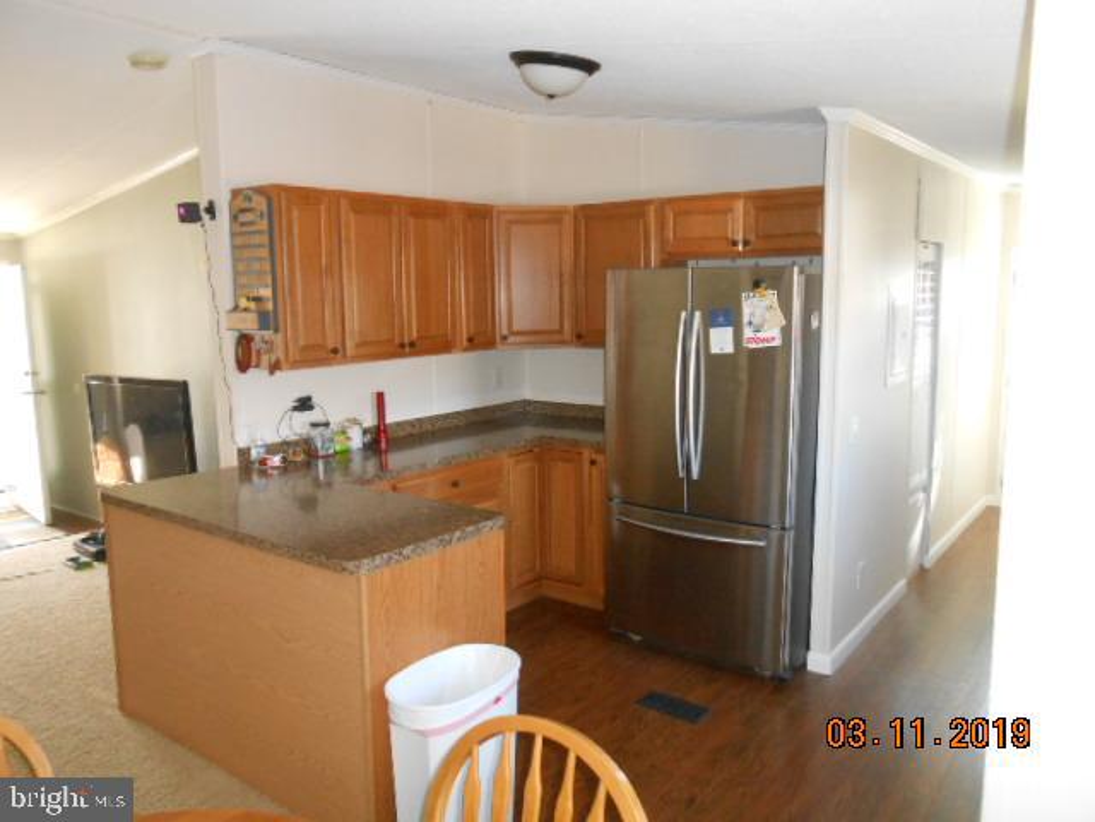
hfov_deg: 67.3
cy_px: 411
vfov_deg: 53.1
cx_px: 548
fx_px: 822
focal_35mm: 26
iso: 500
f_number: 3.5
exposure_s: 1/25
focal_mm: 4.6
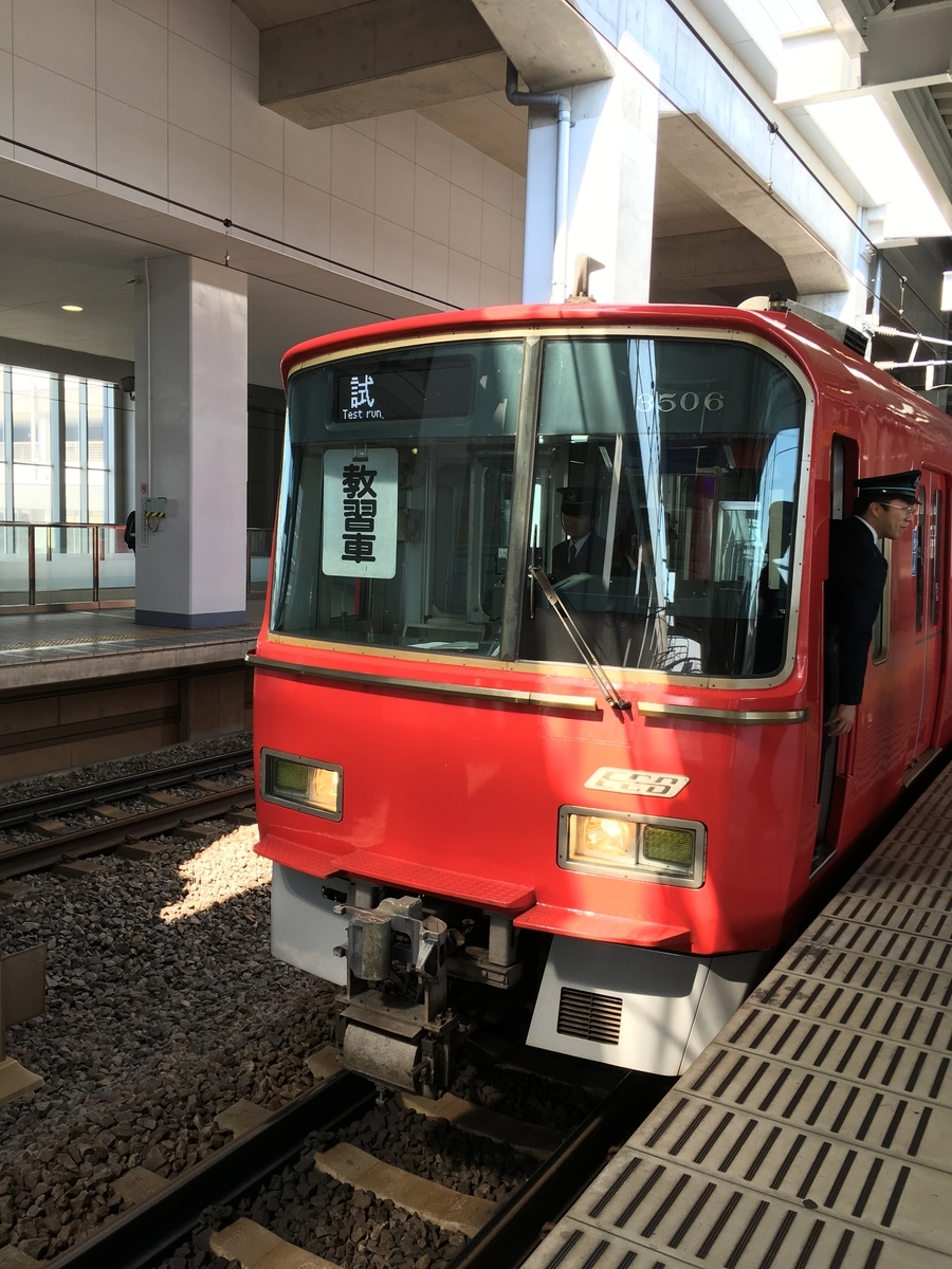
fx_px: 1063
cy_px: 634
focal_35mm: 29
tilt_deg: -6.1
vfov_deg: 61.7
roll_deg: -1.4
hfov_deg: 48.2
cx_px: 476
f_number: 2.2
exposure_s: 1/120
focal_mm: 4.15
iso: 25
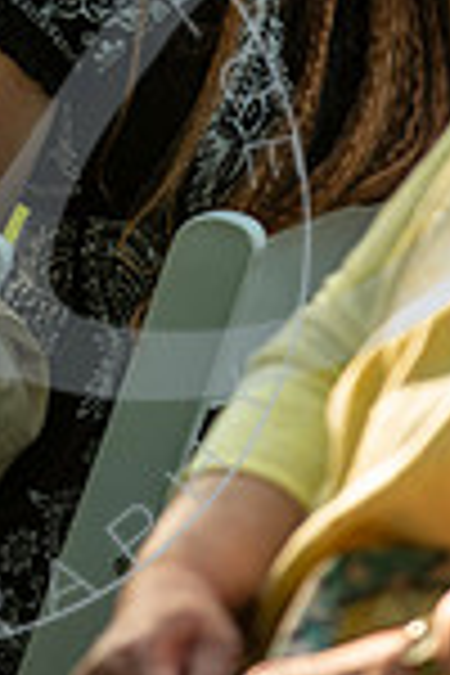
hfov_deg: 2.3
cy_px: -108
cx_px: 94
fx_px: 11230
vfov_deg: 3.4
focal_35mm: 599
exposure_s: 1/250
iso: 250
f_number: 2.8
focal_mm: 200
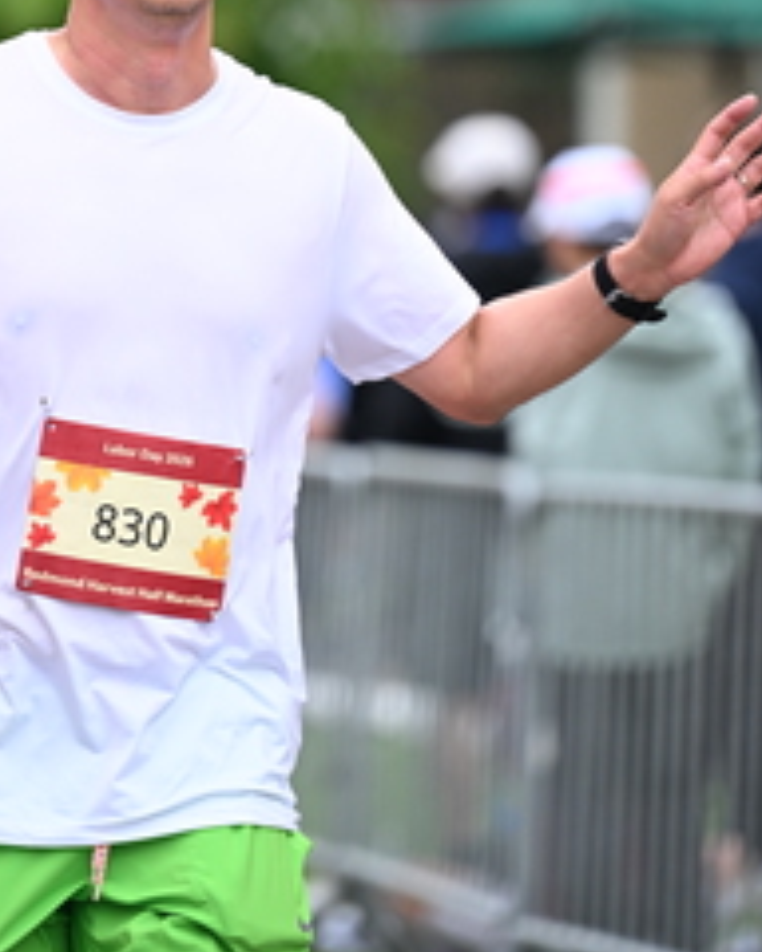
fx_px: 11220
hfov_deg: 3.9
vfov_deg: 4.9
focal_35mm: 398
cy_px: 119
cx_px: 149
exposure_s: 1/2000
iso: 640
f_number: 2.8
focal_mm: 185
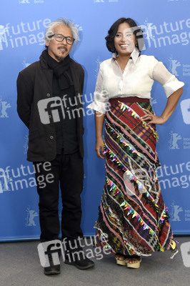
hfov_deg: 22.6
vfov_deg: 33.4
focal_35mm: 60
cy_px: 143
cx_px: 95
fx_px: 476
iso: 640
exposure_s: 1/160
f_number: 5
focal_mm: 40
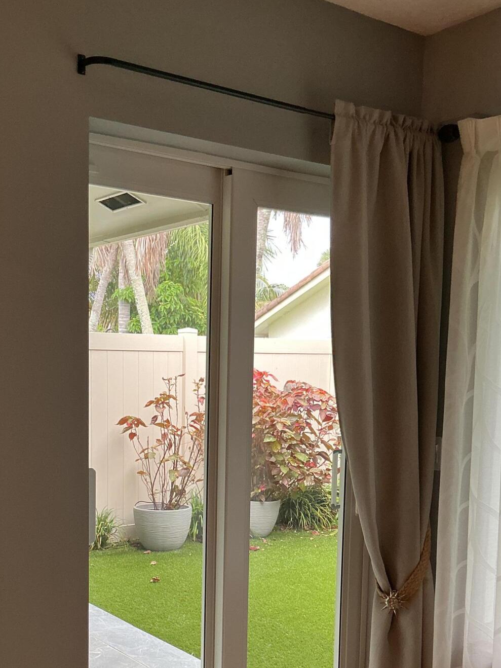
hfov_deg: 32.8
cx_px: 206
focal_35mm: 44
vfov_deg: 42.1
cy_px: 472
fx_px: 849
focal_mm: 3
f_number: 1.8
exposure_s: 1/60
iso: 100
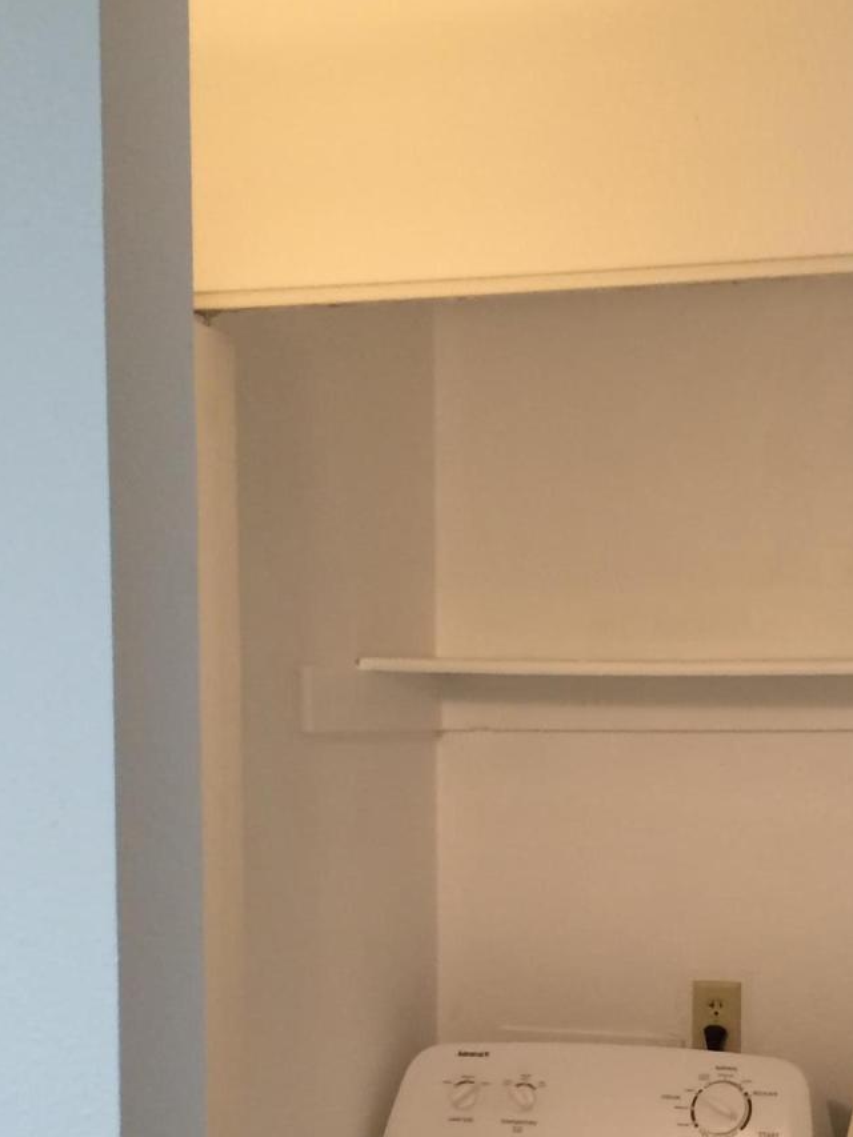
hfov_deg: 21.2
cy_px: 860
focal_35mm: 68
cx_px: 738
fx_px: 2234
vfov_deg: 28.1
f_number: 2.2
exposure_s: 1/30
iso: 100
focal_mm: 4.15
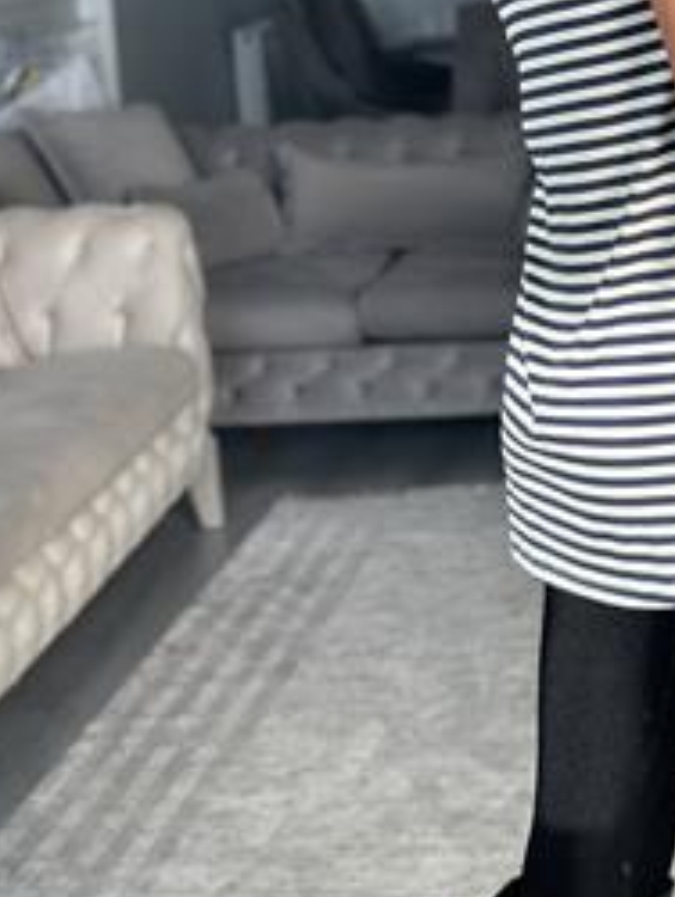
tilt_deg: -17.2
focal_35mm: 97
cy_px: 14
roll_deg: +3.8
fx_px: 2518
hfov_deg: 15.0
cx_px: 664
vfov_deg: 19.7
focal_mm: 6.86
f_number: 1.78
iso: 80
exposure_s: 1/171
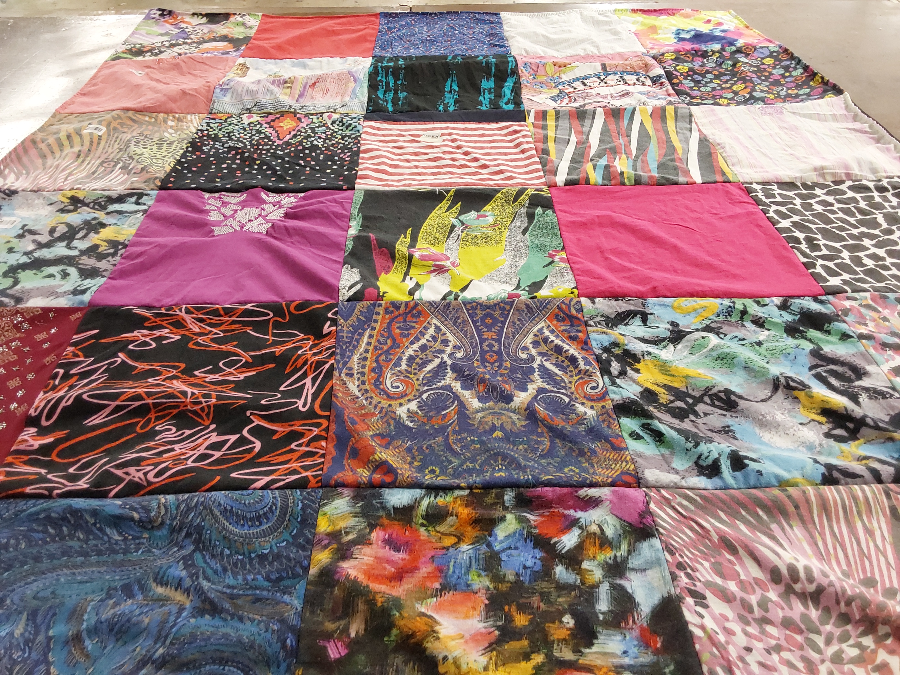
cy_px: 338
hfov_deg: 63.4
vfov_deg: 49.7
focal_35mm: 28
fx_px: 728
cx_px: 450
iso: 200
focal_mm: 2.91
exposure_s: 1/60
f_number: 1.9
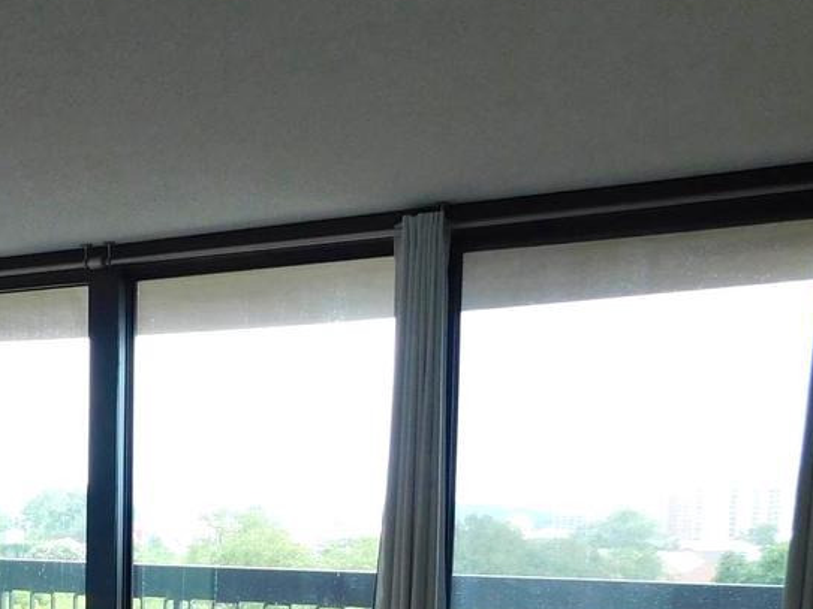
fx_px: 1432
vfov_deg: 22.5
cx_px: -37
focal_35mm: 61
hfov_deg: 29.2
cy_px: 690
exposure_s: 1/80
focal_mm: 4
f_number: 3
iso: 125
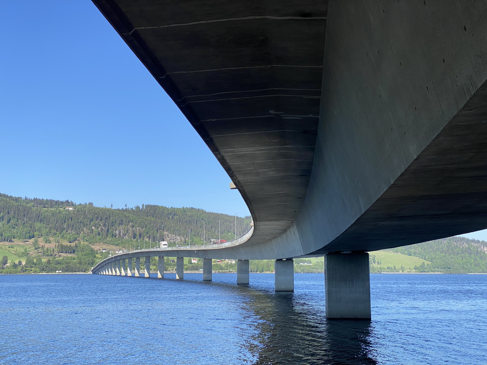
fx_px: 732
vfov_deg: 28.0
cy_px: 182
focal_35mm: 52
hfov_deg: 36.8
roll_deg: -0.3
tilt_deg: +7.7
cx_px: 244
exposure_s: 1/888
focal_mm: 6
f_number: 2
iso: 20
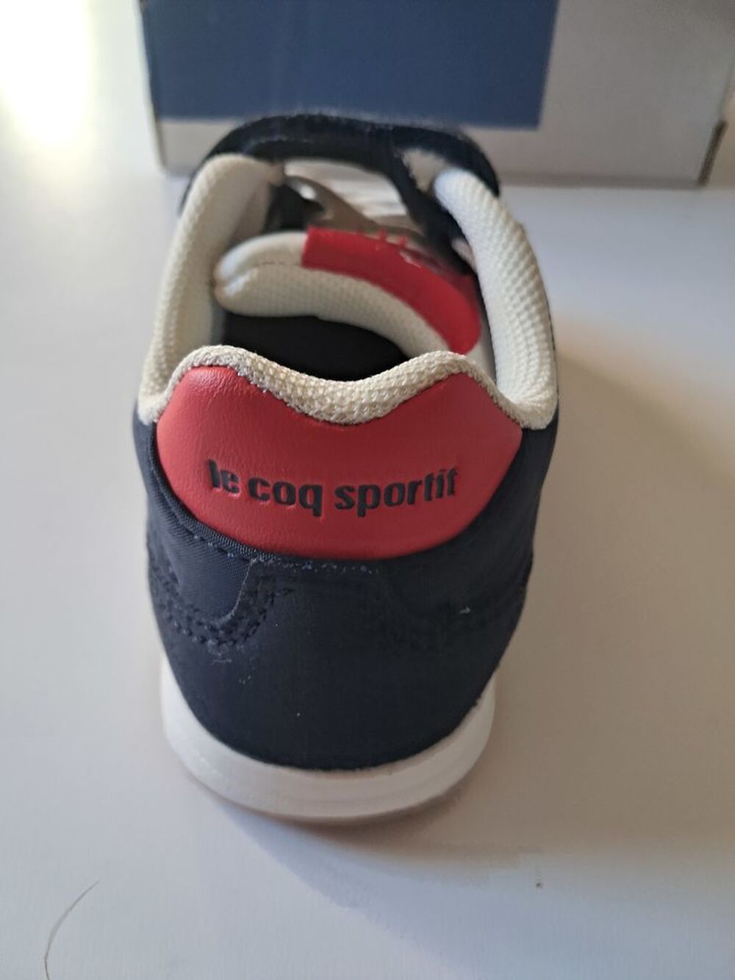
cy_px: 490
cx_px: 368
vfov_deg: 65.3
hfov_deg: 51.4
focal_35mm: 27
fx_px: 764
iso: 320
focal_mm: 4
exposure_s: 1/60
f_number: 1.8
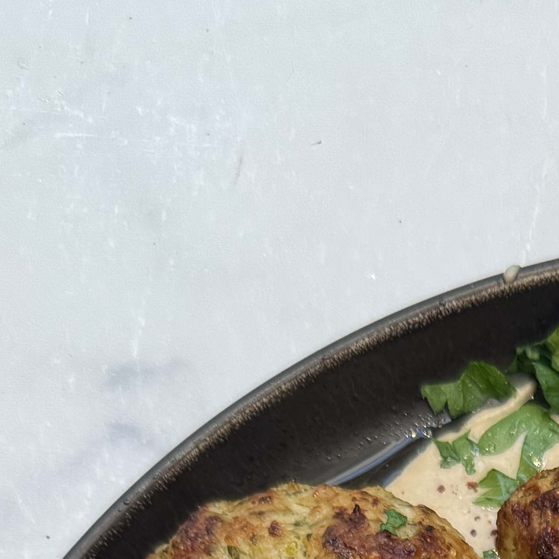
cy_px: 1187
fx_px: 1845
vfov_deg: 14.0
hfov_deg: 16.1
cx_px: 767
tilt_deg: -82.7
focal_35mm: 101
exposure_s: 1/193
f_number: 1.78
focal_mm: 6.76
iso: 80
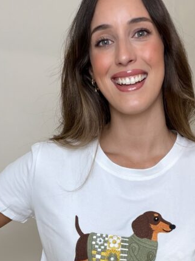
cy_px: 214
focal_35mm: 56
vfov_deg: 33.2
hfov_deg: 25.9
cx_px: 128
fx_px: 421
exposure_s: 1/60
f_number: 1.9
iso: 100
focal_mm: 2.71
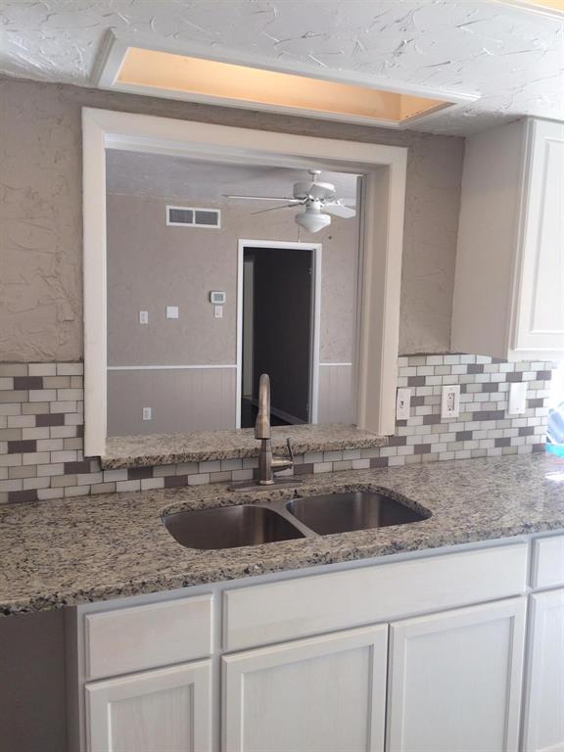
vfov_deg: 61.7
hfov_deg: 48.2
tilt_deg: -7.6
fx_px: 630
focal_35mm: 29
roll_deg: -0.5
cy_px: 376
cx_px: 282
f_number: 2.2
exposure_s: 1/120
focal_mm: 4.15
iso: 50
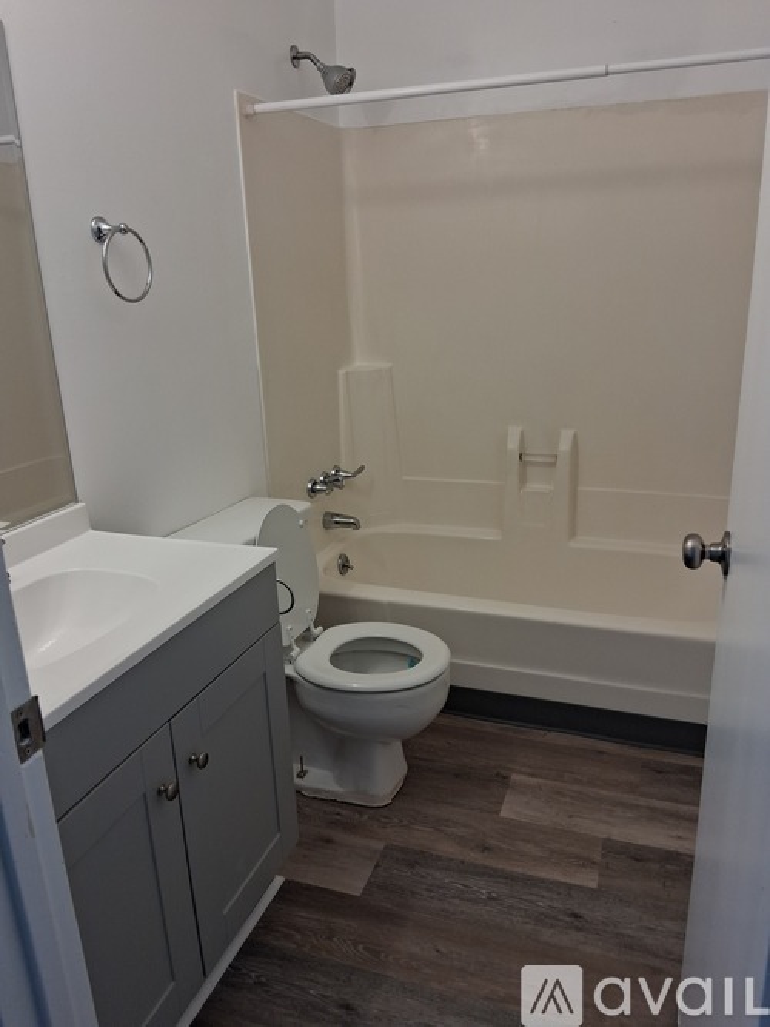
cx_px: 385
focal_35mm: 26
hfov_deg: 53.0
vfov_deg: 67.3
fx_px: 771
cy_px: 514
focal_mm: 3.98
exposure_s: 1/100
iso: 125
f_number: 1.8
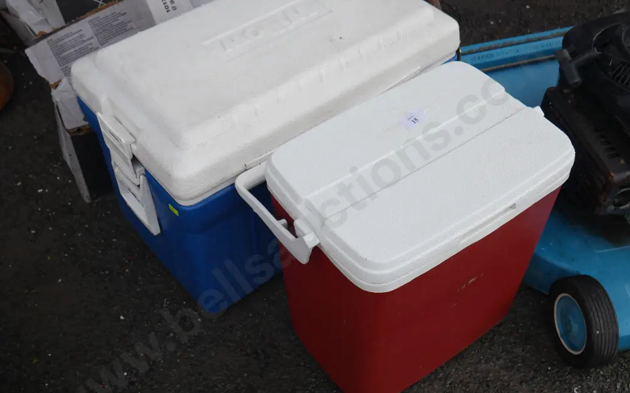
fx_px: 738
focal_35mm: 43
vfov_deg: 29.8
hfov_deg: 46.2
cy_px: 229
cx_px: 311
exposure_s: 1/160
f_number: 5
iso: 200
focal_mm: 20
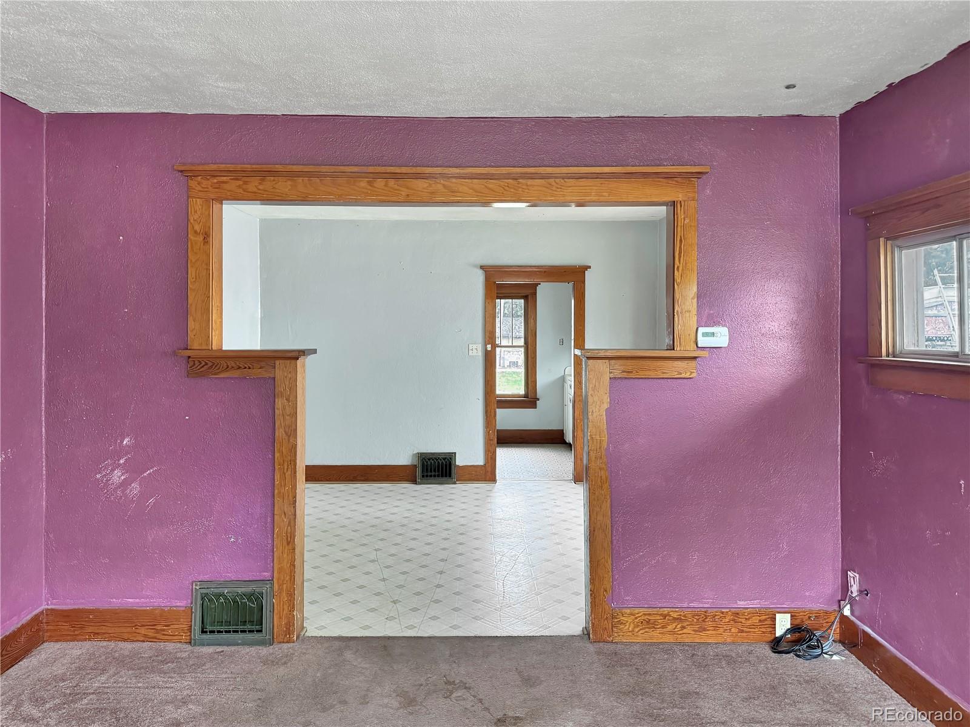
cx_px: 485
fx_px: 673
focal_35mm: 24
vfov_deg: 56.8
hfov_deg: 71.6
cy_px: 364
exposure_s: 1/60
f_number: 1.8
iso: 250
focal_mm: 6.76
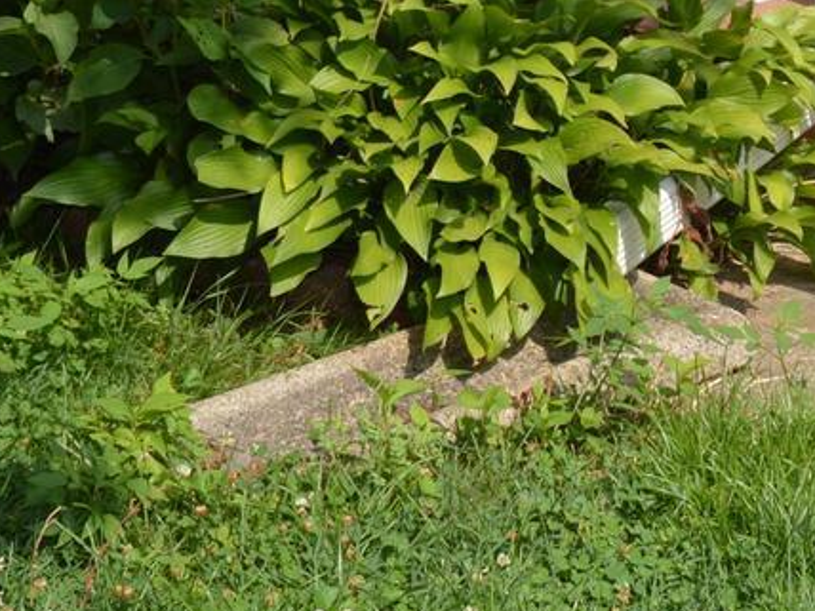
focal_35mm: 138
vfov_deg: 10.0
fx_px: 3249
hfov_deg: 14.1
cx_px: 792
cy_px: -595
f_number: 9
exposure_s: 1/200
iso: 100
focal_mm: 20
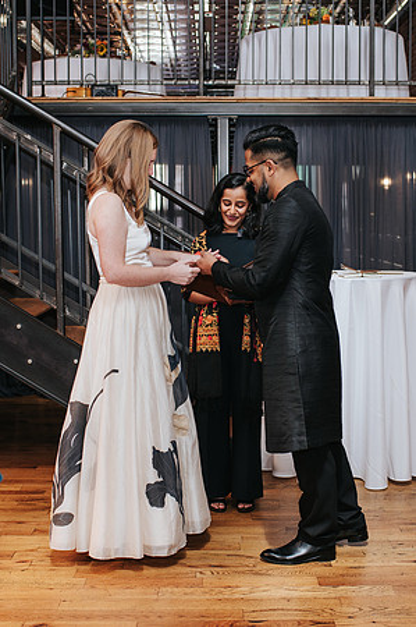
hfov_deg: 24.1
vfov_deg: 35.6
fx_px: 974
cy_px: 332
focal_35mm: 56
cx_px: 233
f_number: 3.2
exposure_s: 1/200
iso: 800
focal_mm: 35
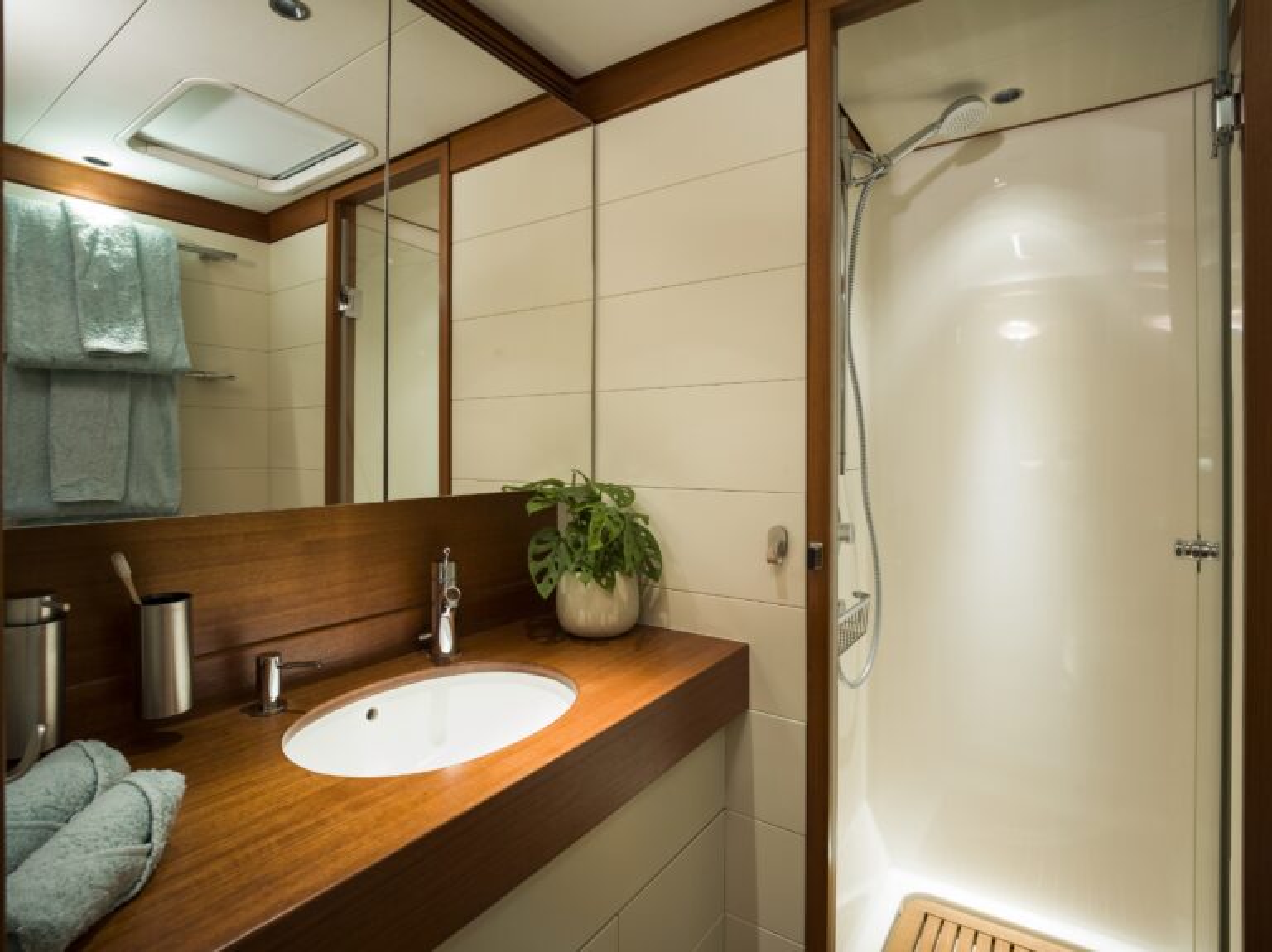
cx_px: 636
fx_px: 588
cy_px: 476
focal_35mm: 16
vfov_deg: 78.0
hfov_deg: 94.5
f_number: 11
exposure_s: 1/1.43
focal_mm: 21
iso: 200
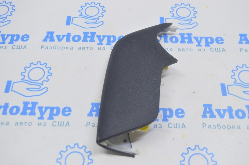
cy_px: 82
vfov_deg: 29.8
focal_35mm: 45
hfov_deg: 43.6
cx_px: 124
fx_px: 311
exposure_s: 1/20
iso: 400
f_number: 5.6
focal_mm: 30
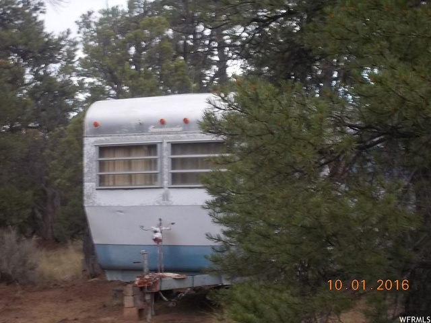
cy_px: 162
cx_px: 216
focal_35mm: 76
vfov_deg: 19.4
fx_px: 946
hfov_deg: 25.7
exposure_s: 1/60
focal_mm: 13.5
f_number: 5.8
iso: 160
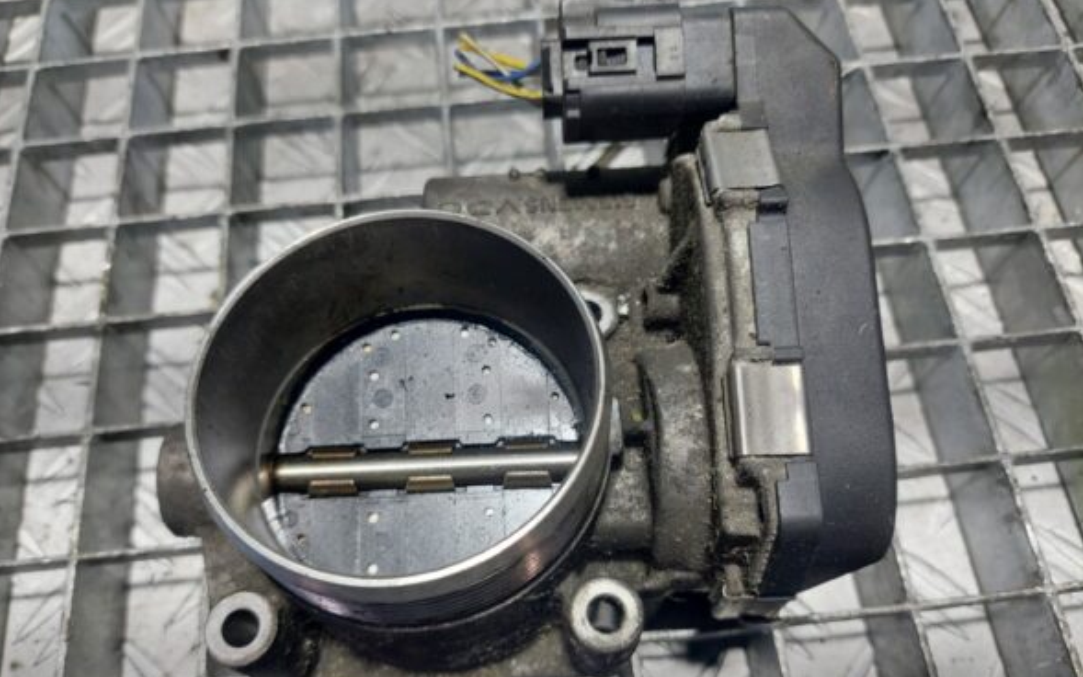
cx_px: 533
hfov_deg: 68.4
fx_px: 797
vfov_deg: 45.8
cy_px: 407
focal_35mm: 27
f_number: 1.8
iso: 80
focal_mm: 5.23
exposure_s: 1/100
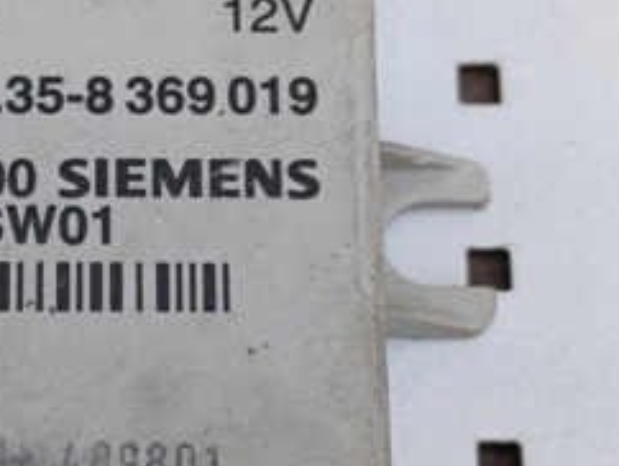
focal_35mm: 121
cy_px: 243
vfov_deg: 12.3
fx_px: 2166
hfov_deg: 16.1
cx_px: 81
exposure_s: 1/216
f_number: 1.6
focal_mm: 6.14
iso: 50
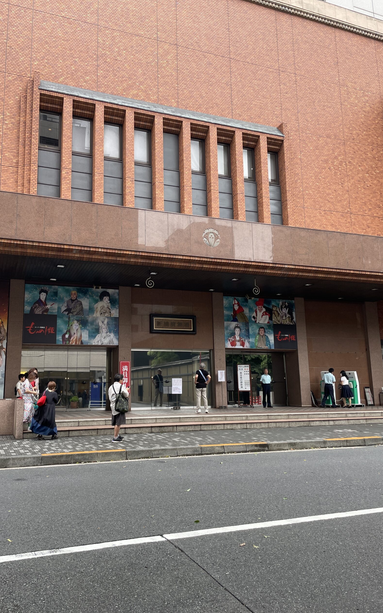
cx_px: 159
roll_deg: +0.6
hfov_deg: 44.4
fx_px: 468
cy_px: 311
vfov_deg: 66.5
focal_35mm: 28
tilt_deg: +10.2
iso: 32
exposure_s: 1/367
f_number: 1.6
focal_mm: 4.2
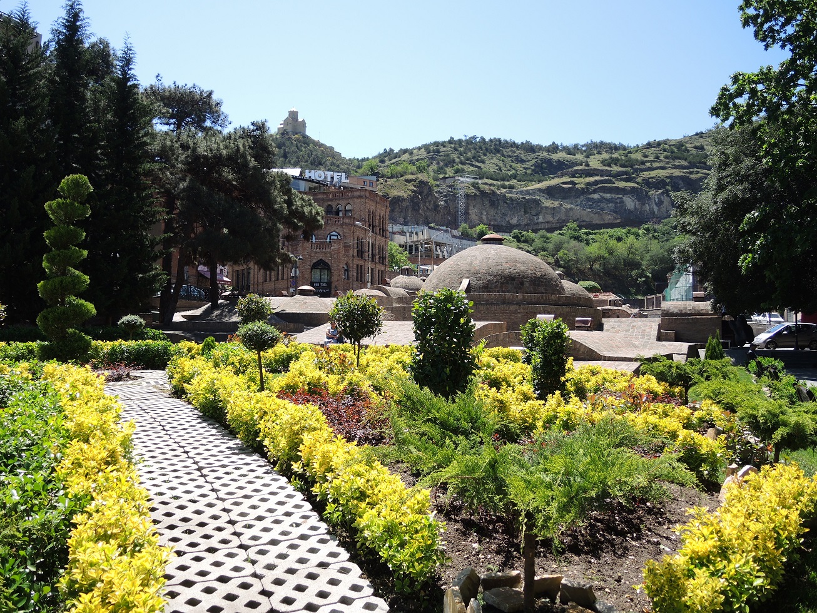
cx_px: 408
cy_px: 306
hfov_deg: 63.4
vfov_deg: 49.8
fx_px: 661
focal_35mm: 28
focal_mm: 6
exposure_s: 1/1250
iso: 80
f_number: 2
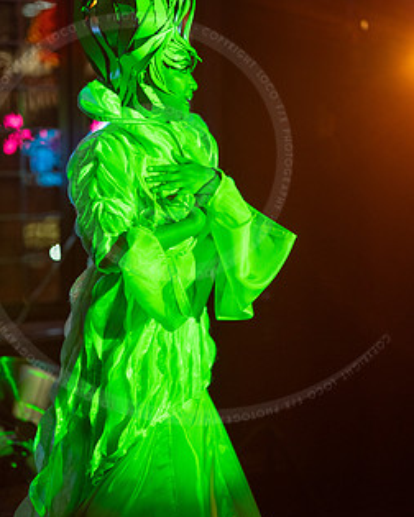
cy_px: 212
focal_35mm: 67
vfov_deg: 28.3
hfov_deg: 22.8
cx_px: 179
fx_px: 1026
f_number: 1.4
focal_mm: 50
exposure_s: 1/400
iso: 800
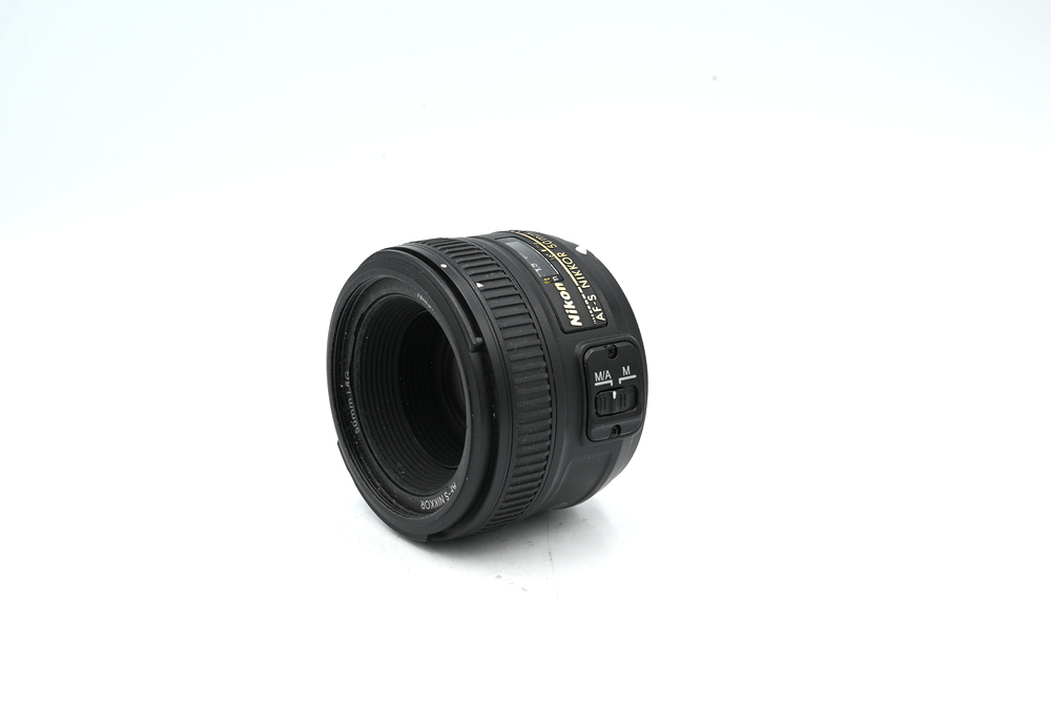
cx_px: 526
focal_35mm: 68
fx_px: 1985
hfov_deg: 29.7
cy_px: 350
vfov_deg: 20.0
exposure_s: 1/15
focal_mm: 68
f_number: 14
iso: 100
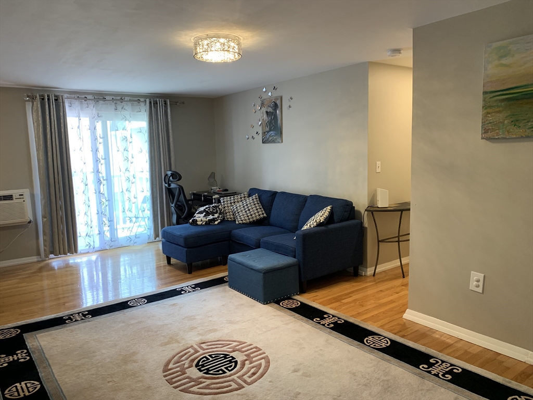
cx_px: 266
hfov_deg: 67.3
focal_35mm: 26
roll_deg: +2.0
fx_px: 400
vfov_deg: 53.1
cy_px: 200
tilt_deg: -8.4
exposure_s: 1/60
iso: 125
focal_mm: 4.25
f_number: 1.8
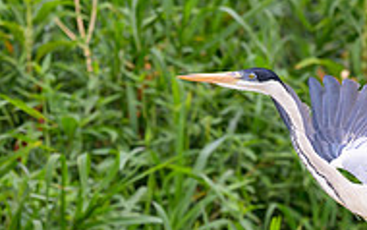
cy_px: 275
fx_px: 15602
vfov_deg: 0.8
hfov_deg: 1.3
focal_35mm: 1559
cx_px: 455
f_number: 3.5
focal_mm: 400
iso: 360
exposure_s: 1/2000
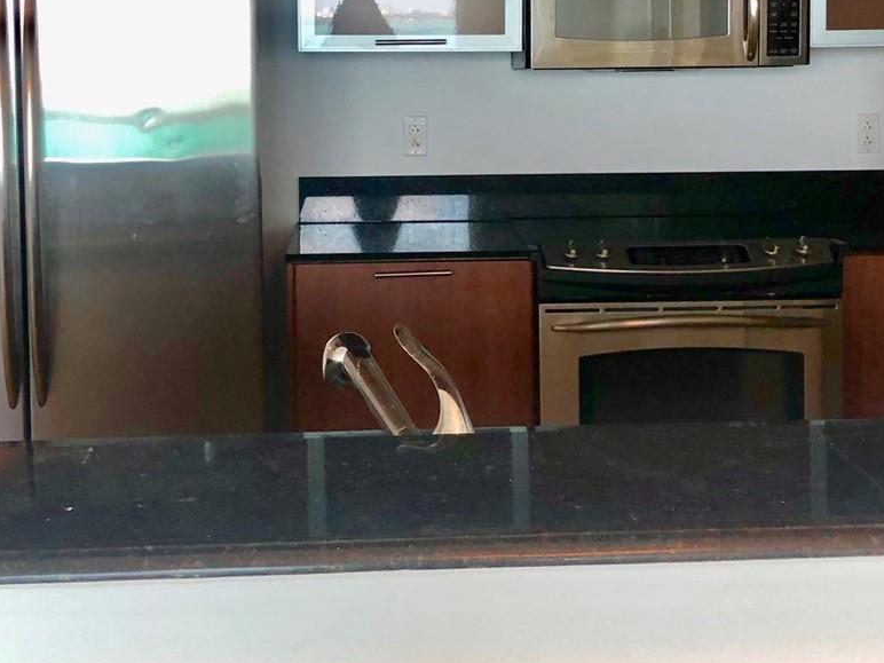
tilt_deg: -2.0
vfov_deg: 24.8
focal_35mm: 58
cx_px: 418
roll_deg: +0.7
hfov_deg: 33.2
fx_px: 1481
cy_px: 126
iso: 25
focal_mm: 4
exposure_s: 1/30
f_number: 1.8
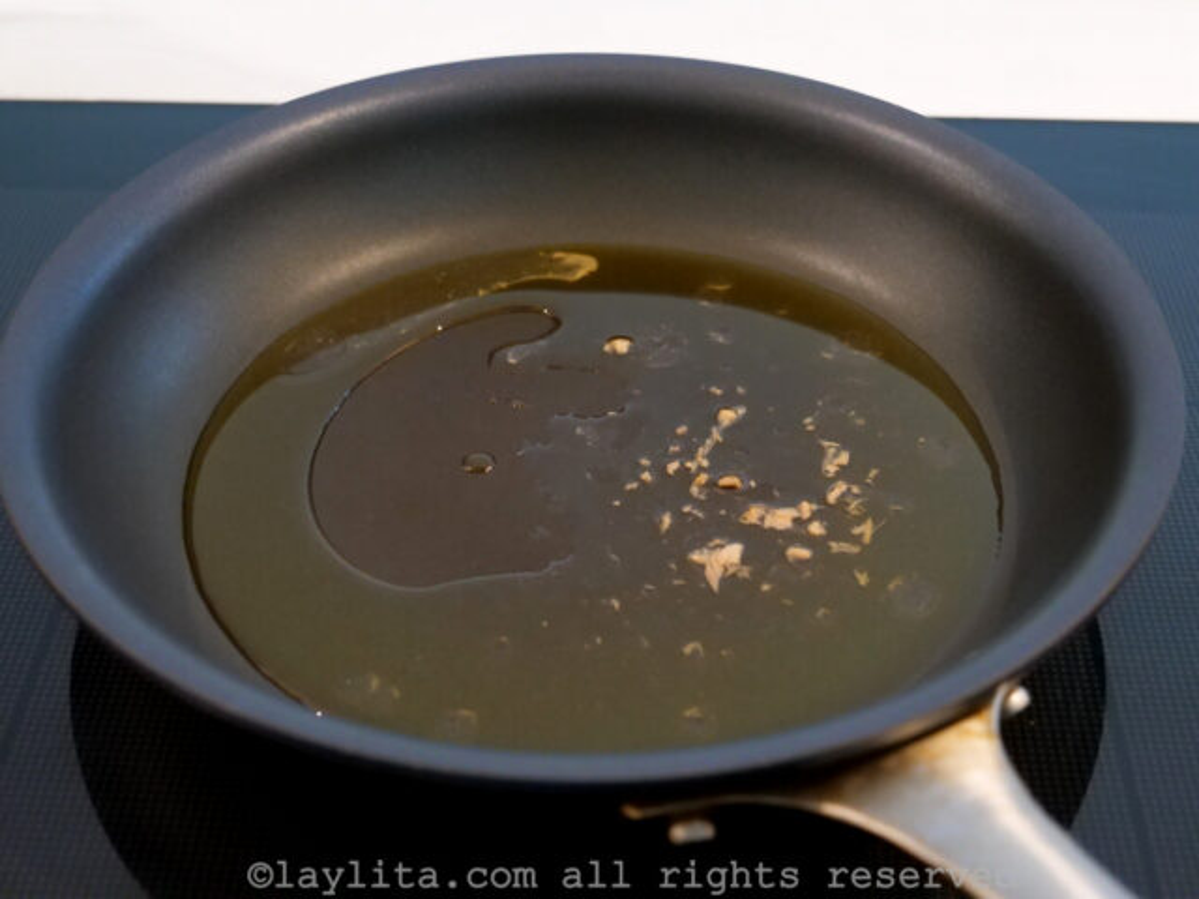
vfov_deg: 29.1
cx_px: 600
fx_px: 1732
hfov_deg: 38.2
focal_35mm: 50
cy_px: 450
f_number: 3.5
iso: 3200
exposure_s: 1/40
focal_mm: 25
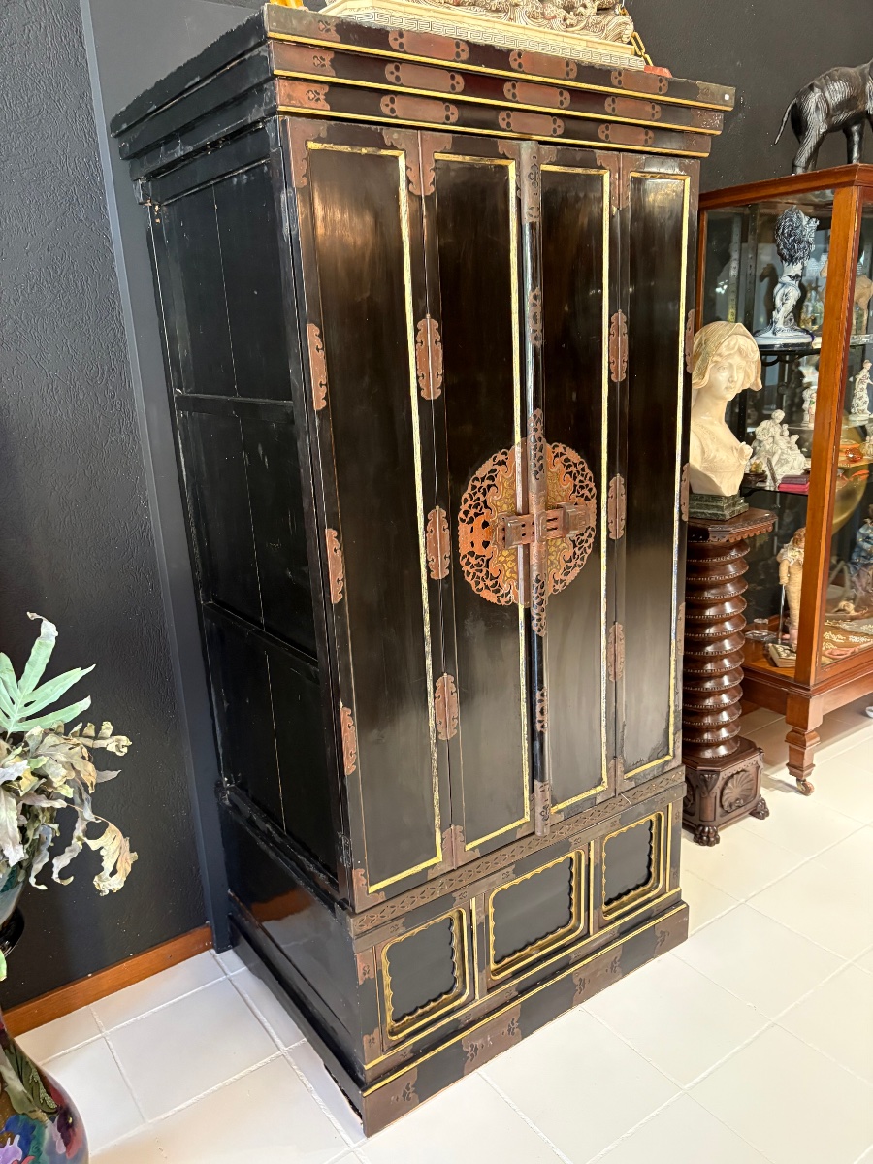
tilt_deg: -14.4
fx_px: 874
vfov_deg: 67.3
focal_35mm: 26
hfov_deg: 53.1
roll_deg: +2.8
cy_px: 582
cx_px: 436
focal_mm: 5.96
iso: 500
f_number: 1.6
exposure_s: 1/50
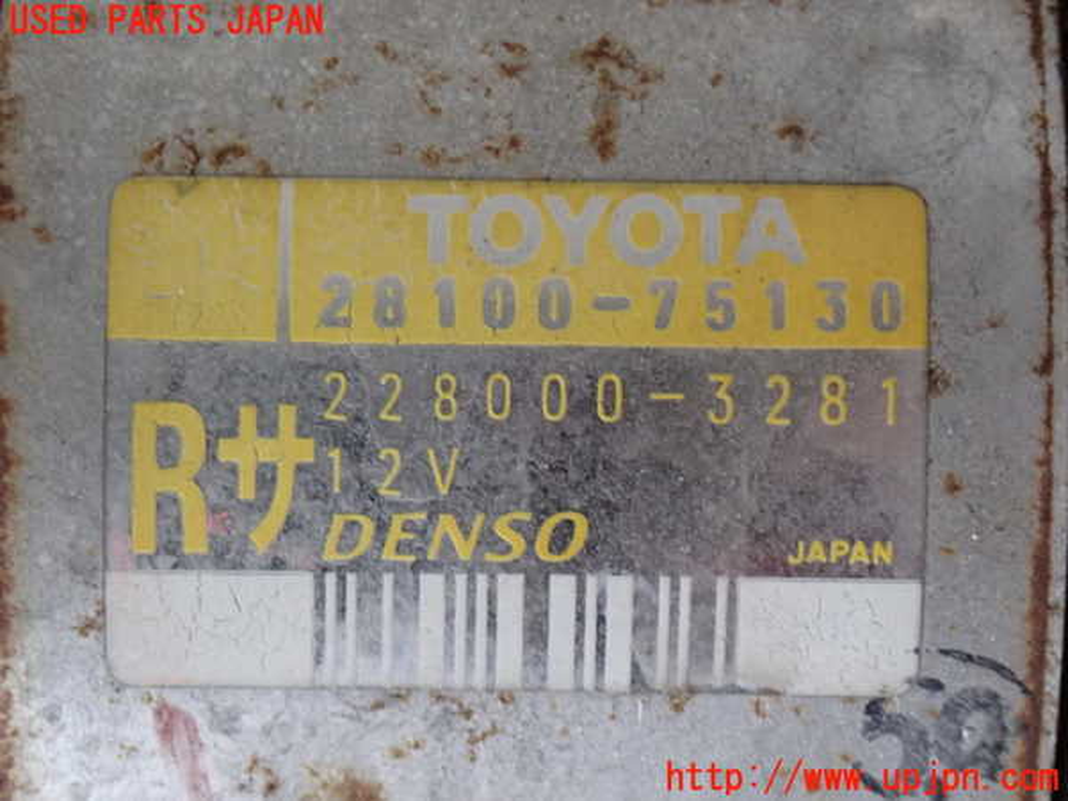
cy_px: 400
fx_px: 2715
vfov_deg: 16.8
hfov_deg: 22.3
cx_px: 534
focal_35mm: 88
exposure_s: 1/30
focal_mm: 15.66
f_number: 4.5
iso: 800
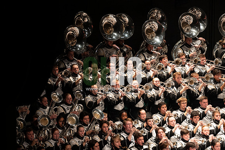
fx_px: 1249
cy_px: 75
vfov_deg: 6.9
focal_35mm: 200
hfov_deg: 10.3
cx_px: 112
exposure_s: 1/500
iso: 2500
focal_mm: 200
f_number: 2.8
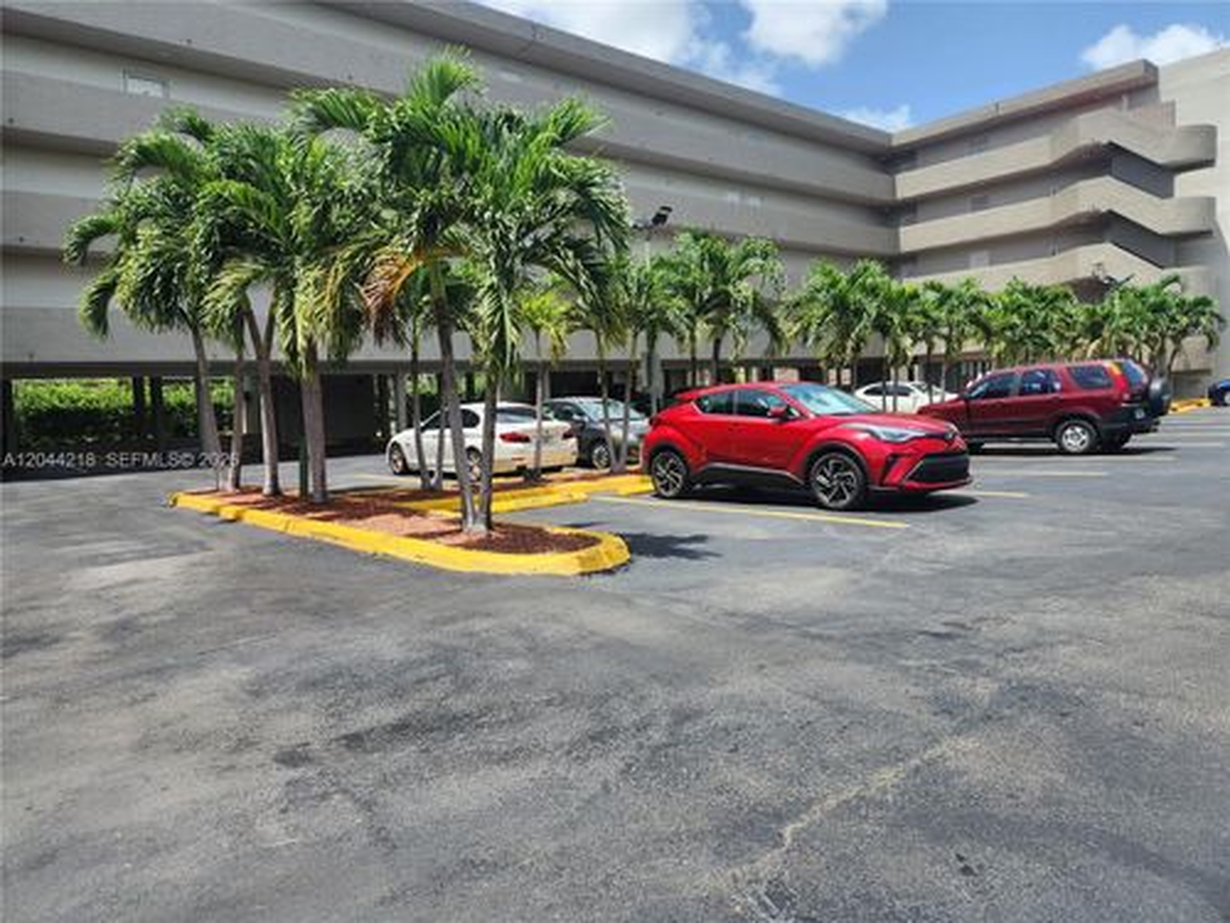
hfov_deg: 73.9
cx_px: 615
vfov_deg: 58.9
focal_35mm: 23
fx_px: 817
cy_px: 462
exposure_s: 1/909
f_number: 1.8
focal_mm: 5.4
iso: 20
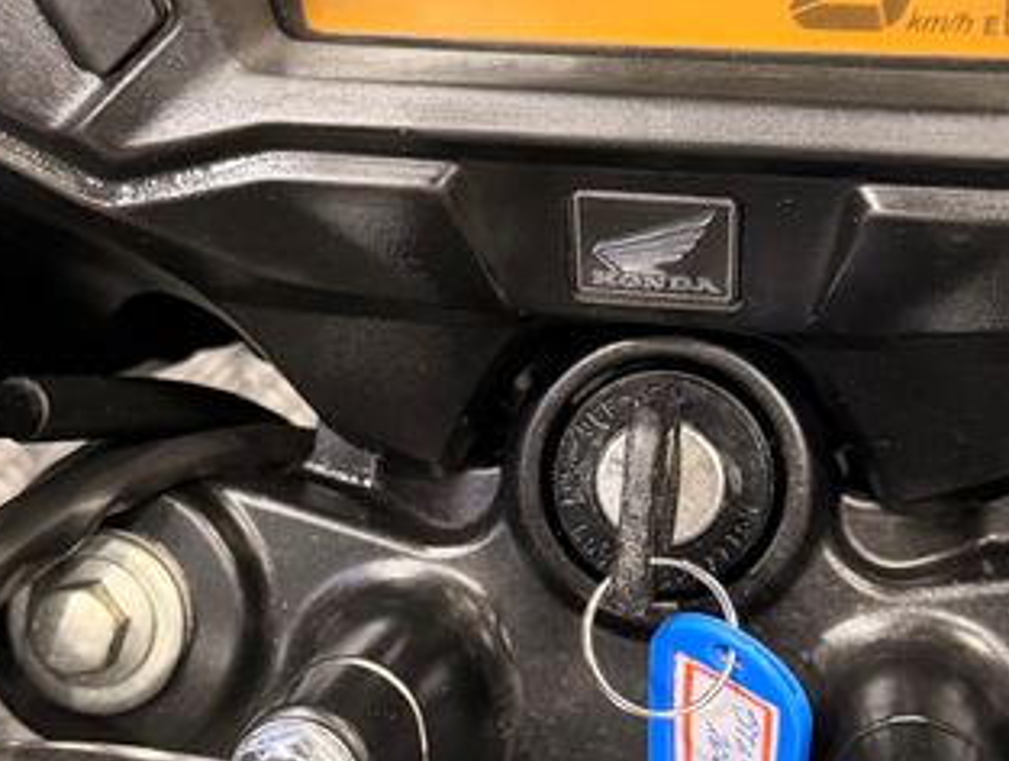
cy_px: 229
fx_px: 1051
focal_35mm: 36
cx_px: 503
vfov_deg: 39.1
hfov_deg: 51.3
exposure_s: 1/60
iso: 640
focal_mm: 6.76
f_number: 1.78
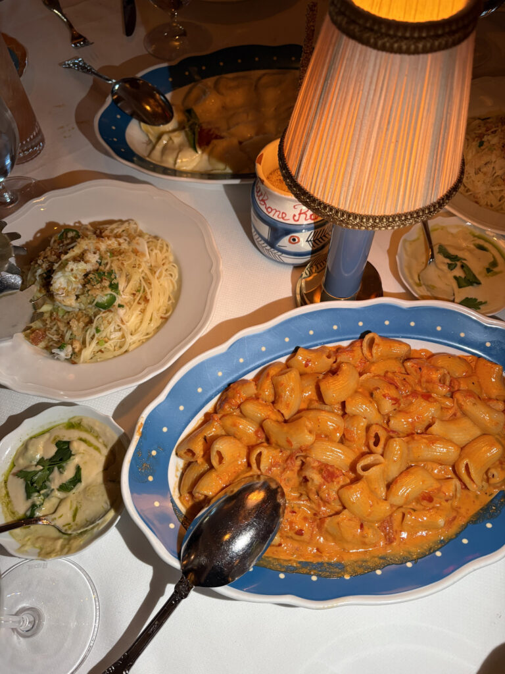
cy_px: 337
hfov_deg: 53.1
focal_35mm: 26
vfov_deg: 67.3
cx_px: 252
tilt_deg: -60.5
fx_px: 506
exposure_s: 1/49
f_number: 1.6
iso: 160
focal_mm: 5.96
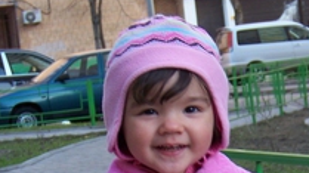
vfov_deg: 6.0
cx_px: 246
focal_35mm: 201
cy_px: 228
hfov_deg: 10.7
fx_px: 1645
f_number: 3.2
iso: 64
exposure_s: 1/50
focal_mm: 11.7
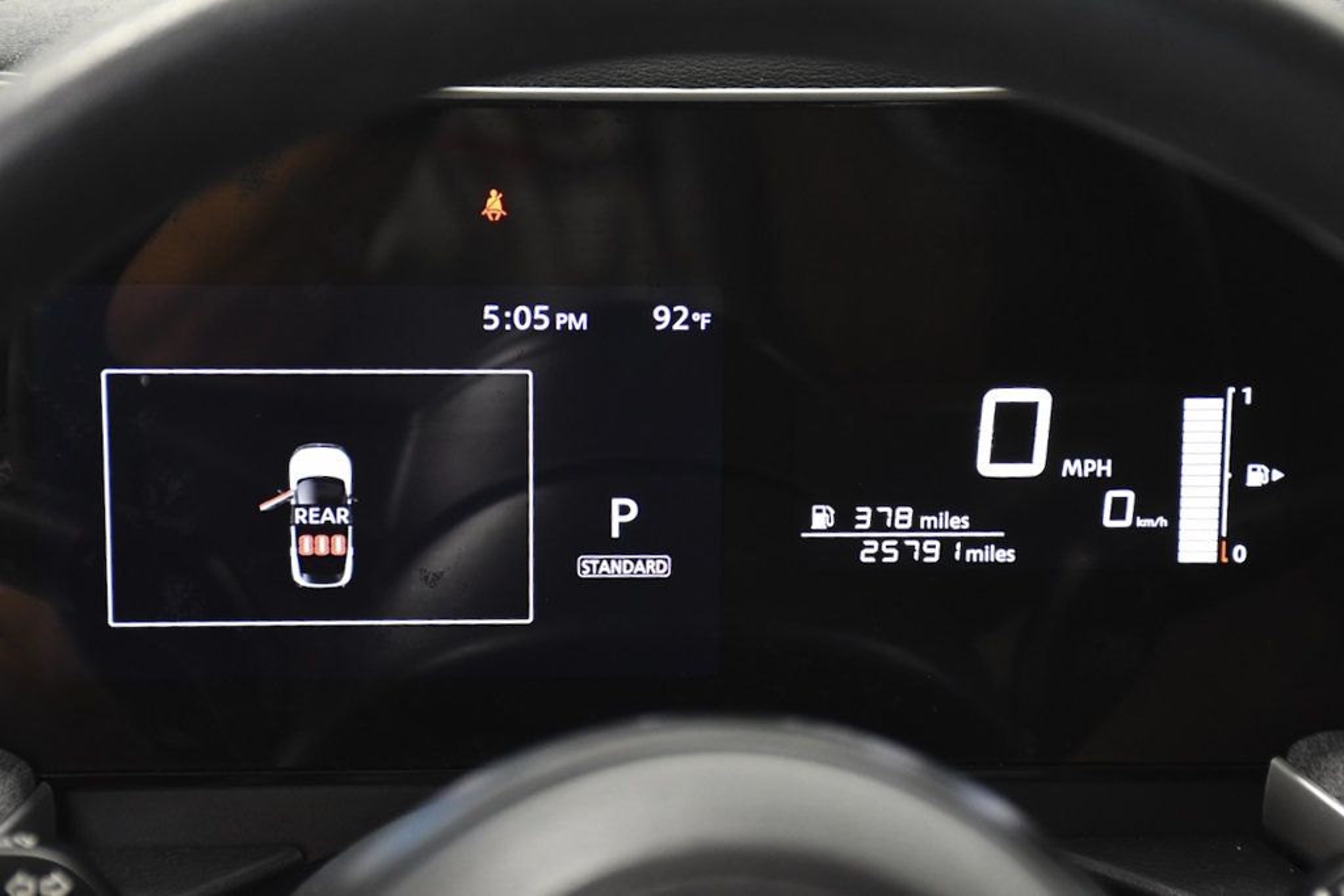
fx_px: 3136
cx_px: 672
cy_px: 448
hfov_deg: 24.2
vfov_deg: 16.3
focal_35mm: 84
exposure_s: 1/100
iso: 2500
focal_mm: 56
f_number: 4.8
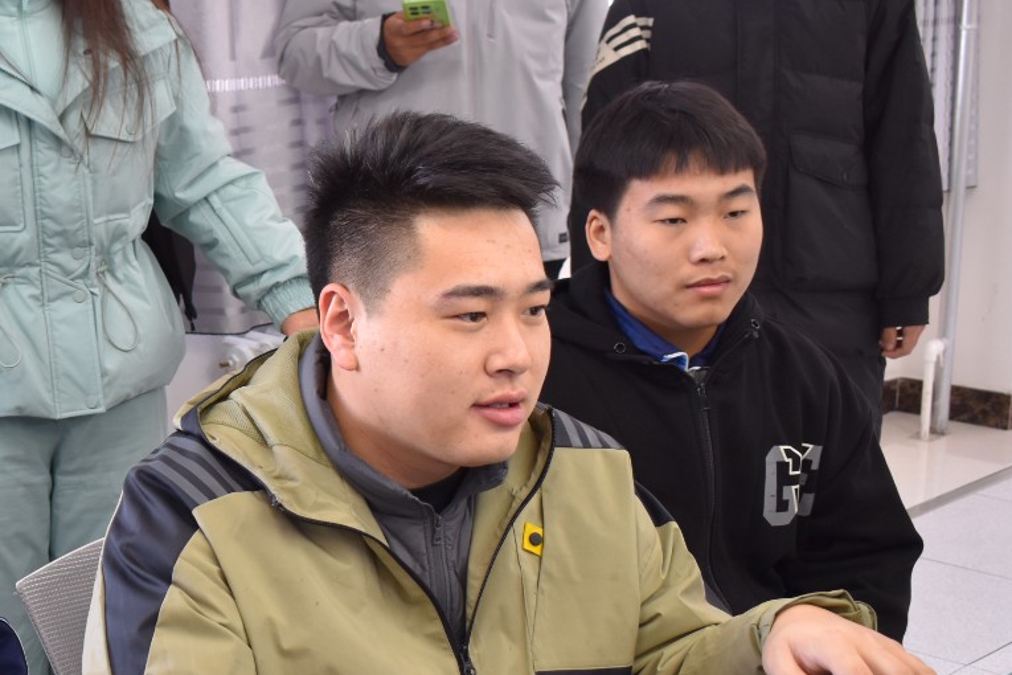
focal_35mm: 69
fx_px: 1940
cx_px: 32
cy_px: 435
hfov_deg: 27.8
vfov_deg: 19.7
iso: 400
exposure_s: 1/60
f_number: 4.5
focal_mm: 22
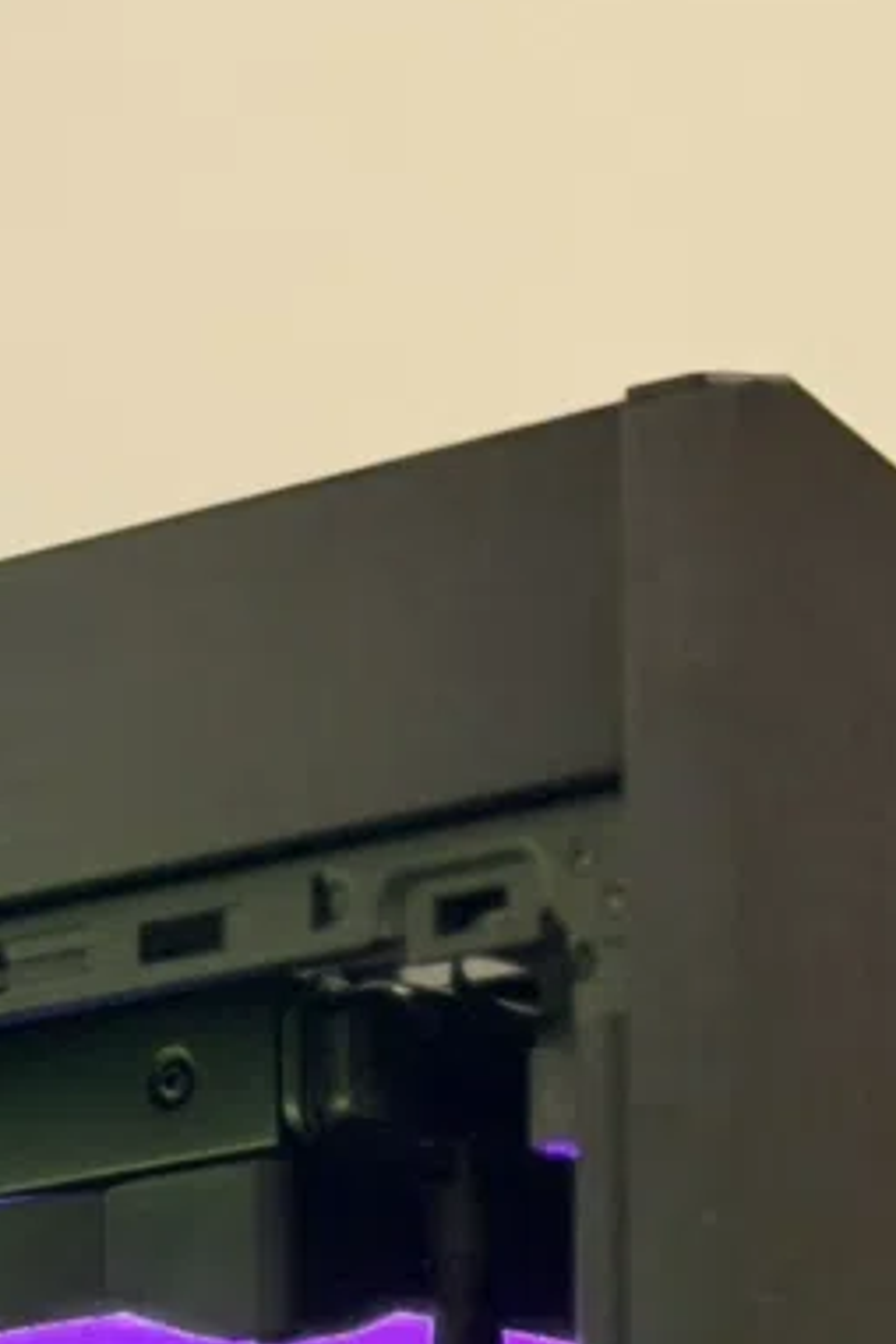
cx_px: -102
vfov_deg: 10.8
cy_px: 2355
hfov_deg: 7.6
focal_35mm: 179
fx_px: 6682
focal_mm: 6.76
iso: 500
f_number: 1.78
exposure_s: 1/39
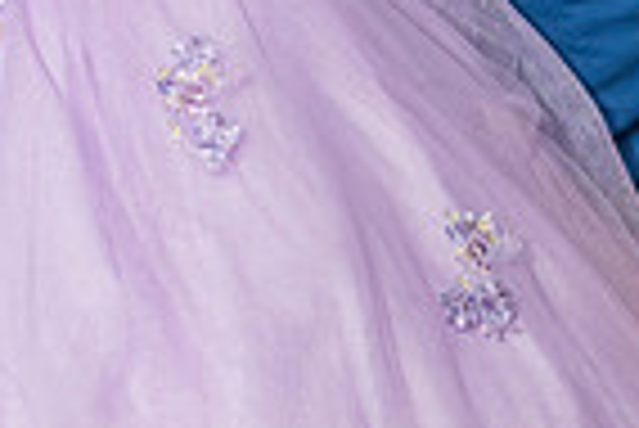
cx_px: 176
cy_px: -435
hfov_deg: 11.4
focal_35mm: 180
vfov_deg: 7.3
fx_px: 3198
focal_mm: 44
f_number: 5.6
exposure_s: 1/125
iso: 640
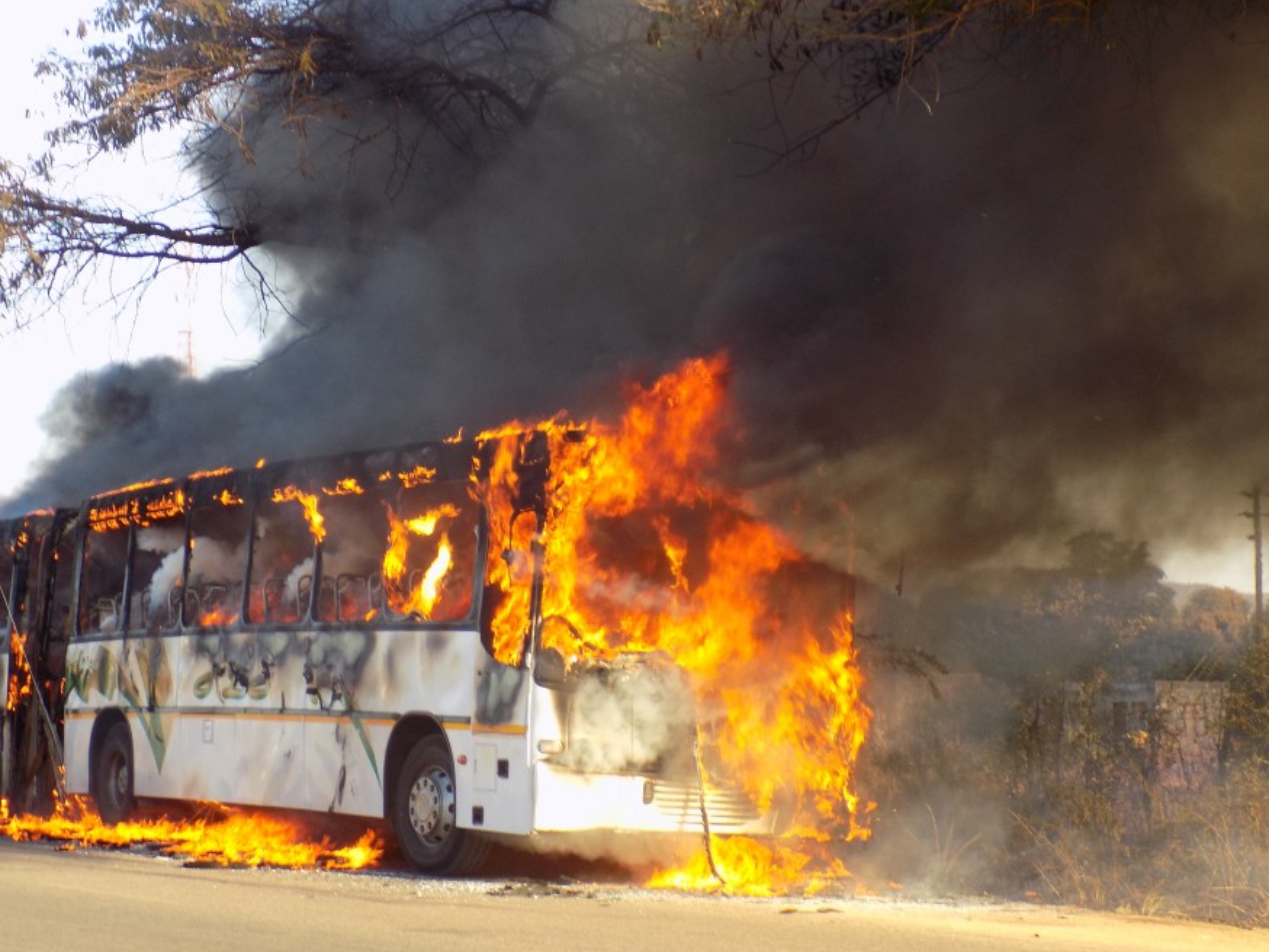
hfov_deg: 23.8
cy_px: 463
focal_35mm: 82
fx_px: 3007
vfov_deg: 18.0
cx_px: 544
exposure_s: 1/125
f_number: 4.2
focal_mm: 12.5
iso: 80
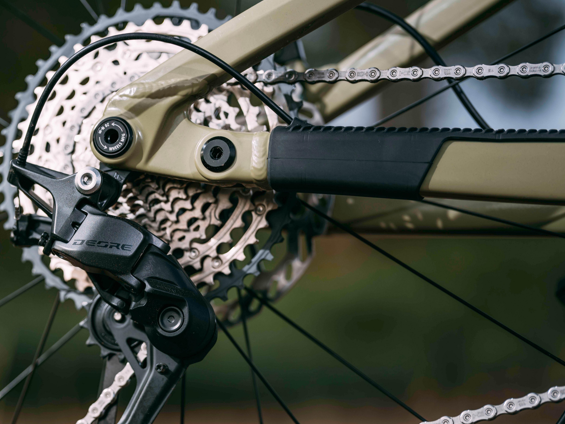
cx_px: 113
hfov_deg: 17.0
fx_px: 1877
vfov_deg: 12.8
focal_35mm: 115
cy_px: 317
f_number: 2.5
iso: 64
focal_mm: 90
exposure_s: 1/350
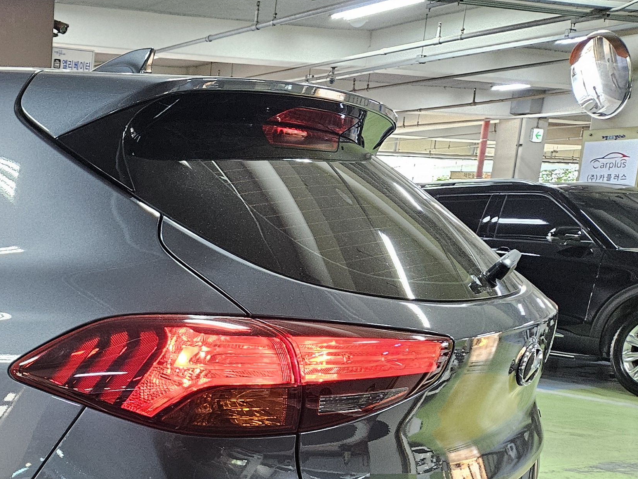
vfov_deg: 25.2
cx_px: -107
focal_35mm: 56
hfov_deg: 29.9
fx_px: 1032
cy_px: 448
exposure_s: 1/120
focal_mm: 5.4
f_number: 1.8
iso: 800
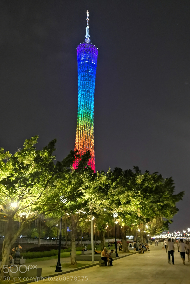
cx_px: 102
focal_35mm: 29
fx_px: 230
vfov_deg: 63.6
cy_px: 146
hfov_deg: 44.9
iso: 640
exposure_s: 4
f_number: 1.6
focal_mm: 3.95
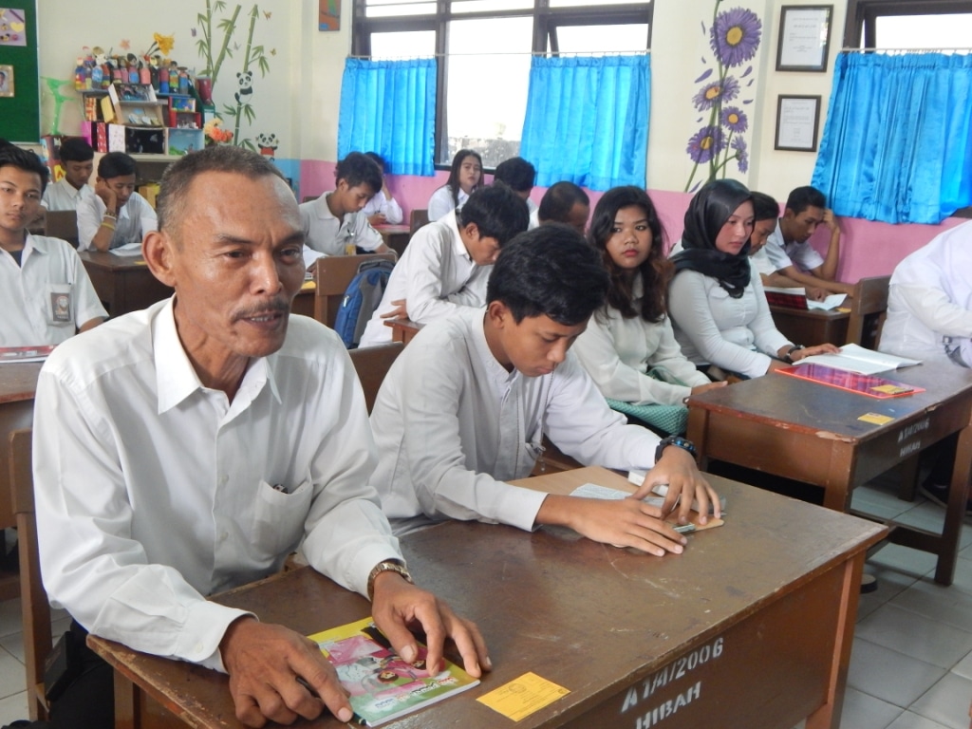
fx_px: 1067
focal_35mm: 38
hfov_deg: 49.0
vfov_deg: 37.7
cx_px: 486
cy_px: 364
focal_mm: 6.8
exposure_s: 1/10
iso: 400
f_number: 3.4
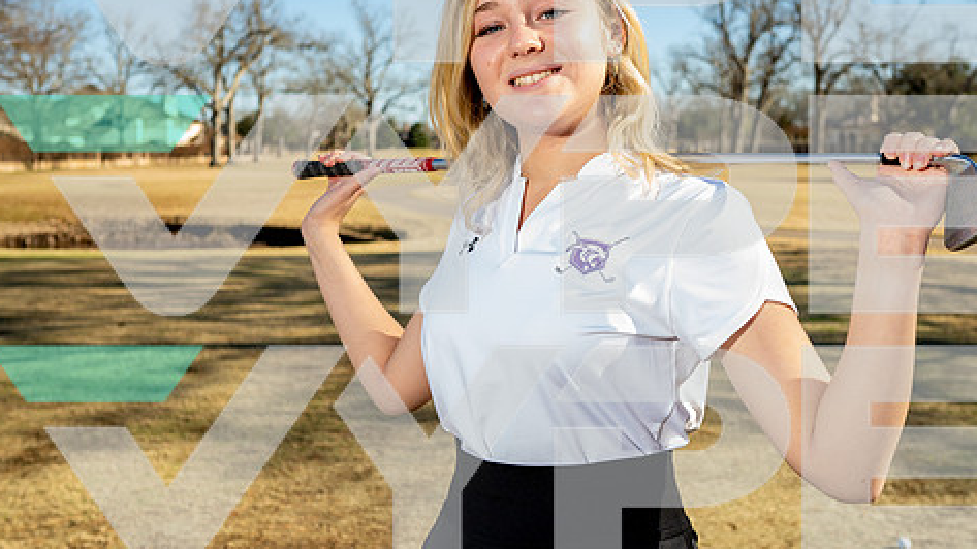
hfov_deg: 45.4
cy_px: 205
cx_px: 521
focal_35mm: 45
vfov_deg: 26.4
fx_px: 1166
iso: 64
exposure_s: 1/250
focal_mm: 35
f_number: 4.5
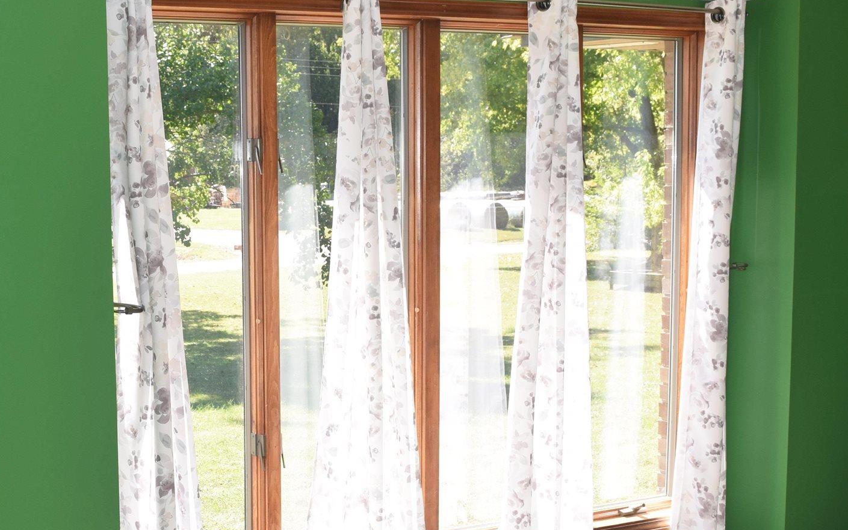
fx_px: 1387
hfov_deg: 32.8
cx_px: 140
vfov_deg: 21.5
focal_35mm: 60
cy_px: 363
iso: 160
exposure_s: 1/125
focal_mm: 18
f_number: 5.6
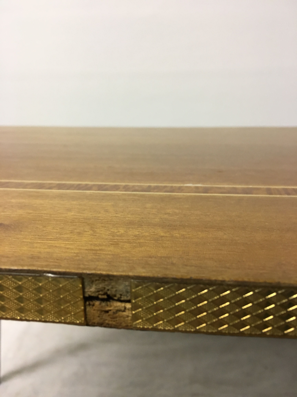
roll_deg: +0.3
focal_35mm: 29
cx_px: 148
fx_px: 332
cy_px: 198
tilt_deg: -16.5
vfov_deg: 61.7
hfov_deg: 48.2
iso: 160
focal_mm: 4.15
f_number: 2.2
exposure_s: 1/33
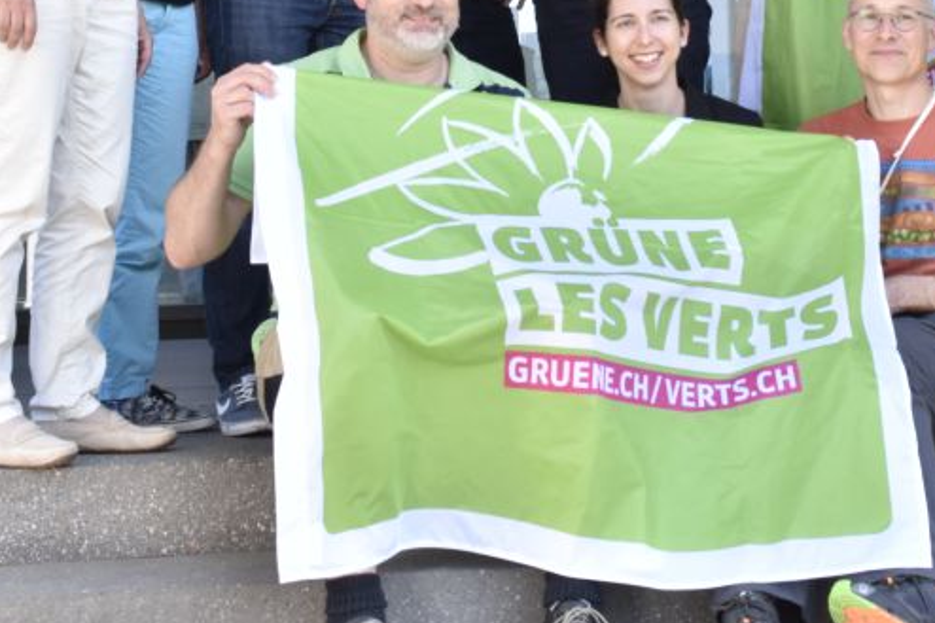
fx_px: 2051
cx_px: 608
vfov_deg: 17.0
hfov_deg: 25.6
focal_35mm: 79
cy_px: 72
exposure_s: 1/50
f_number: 11
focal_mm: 26
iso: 320
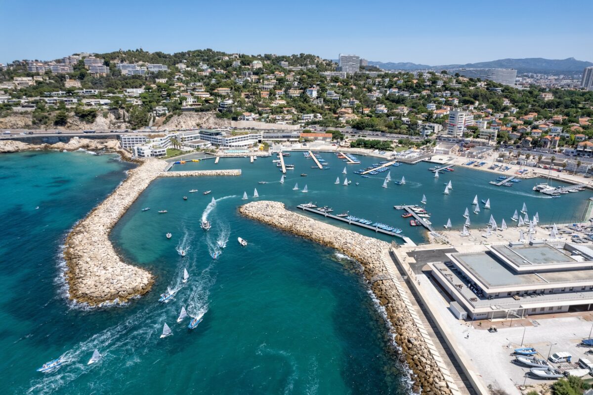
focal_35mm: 22
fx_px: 362
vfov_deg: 57.2
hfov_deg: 78.6
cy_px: 198
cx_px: 296
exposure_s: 1/2500
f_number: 2.8
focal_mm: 8.38
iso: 150
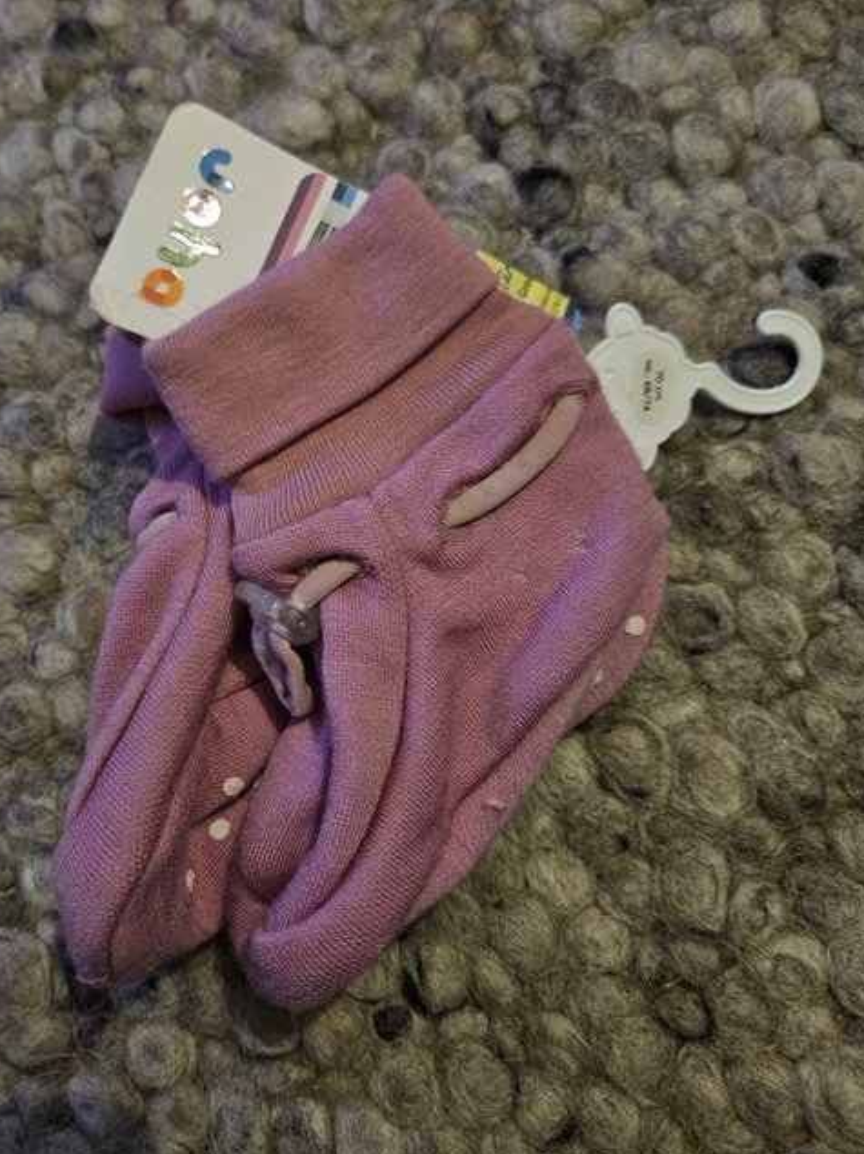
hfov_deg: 46.6
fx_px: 999
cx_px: 360
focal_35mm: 30
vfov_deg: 59.9
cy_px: 547
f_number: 1.8
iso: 800
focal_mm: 5.4
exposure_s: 1/25
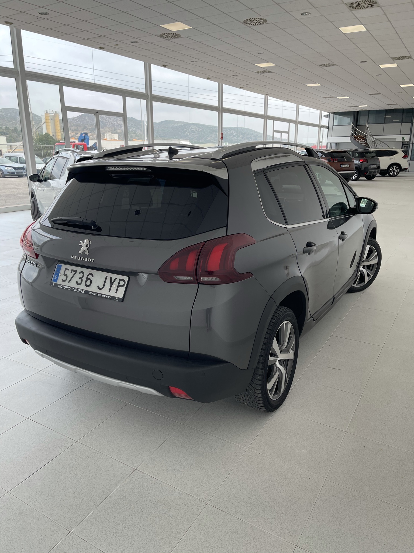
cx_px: 207
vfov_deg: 67.3
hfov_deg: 53.1
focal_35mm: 26
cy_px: 276
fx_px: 415
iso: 32
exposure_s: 1/263
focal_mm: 5.1
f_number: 1.6
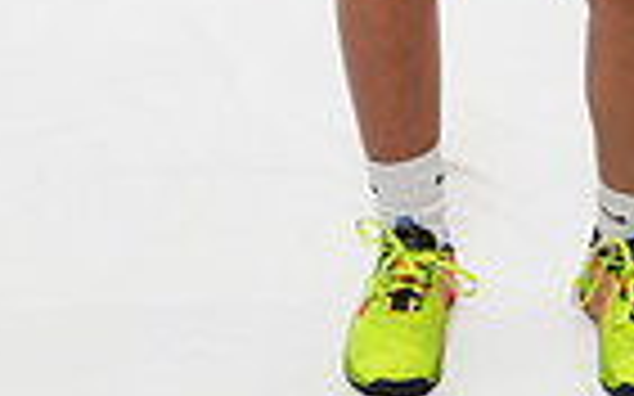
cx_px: 495
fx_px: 2285
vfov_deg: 9.0
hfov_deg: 15.7
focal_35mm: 132
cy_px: -531
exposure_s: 1/125
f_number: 8
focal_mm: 40.7
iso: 500
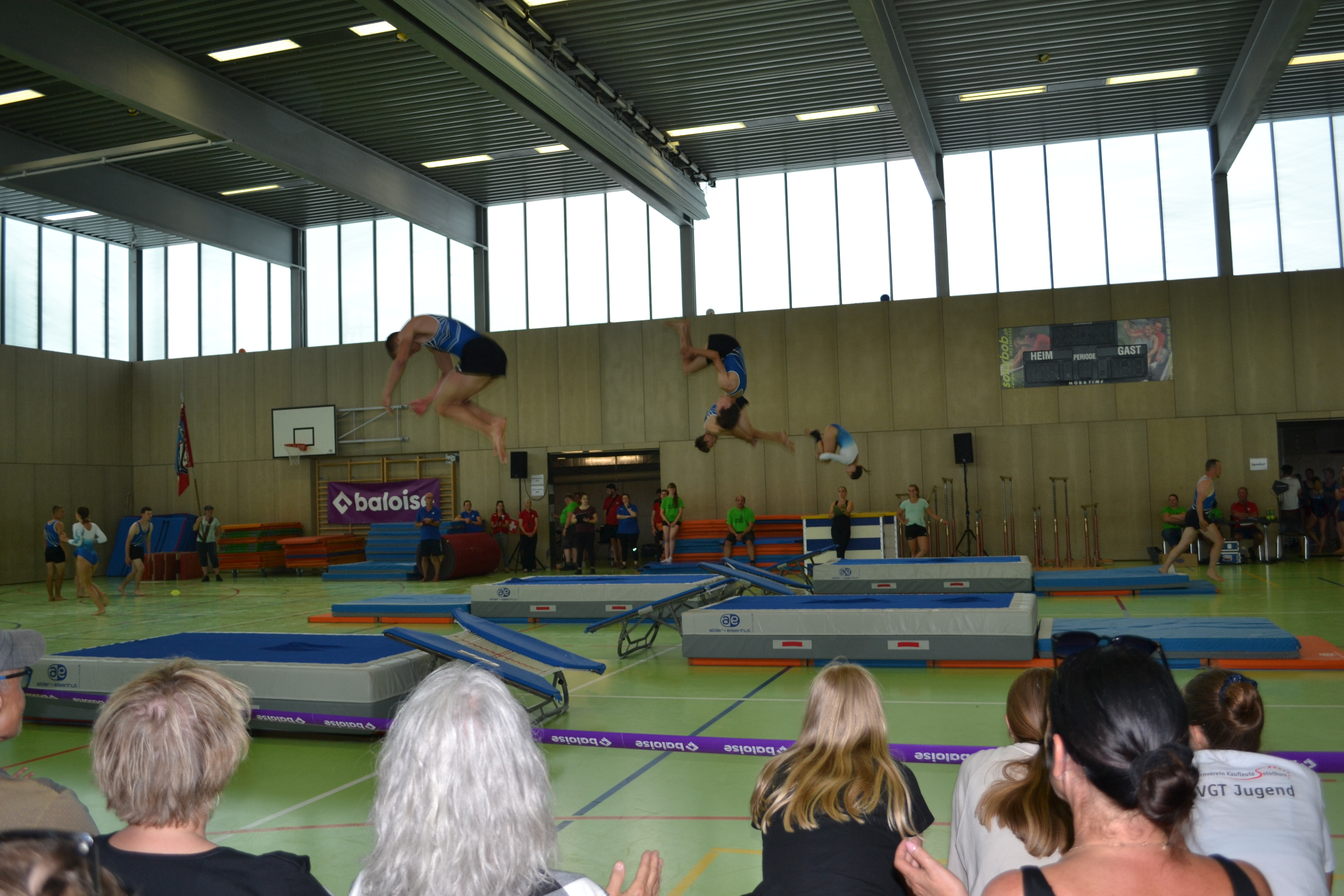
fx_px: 1120
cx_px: 672
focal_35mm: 30
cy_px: 448
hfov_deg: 61.9
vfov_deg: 43.6
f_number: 4
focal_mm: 20
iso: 140
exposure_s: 1/125
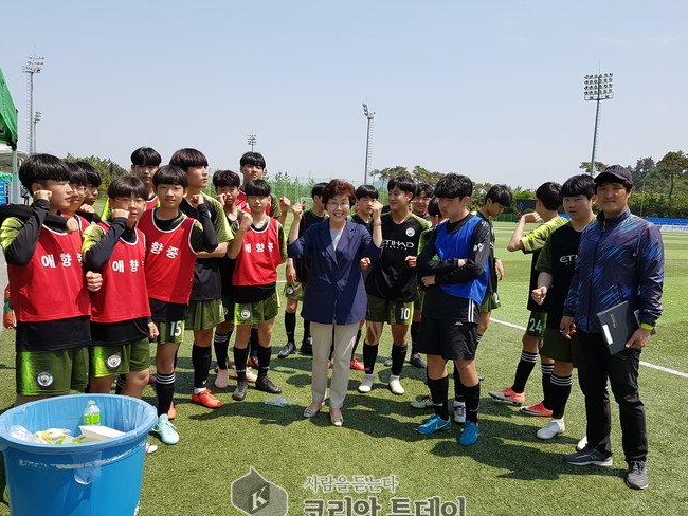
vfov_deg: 49.8
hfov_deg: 63.4
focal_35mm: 28
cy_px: 269
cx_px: 348
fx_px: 557
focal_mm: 4.2
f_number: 1.7
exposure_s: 1/2104
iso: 50
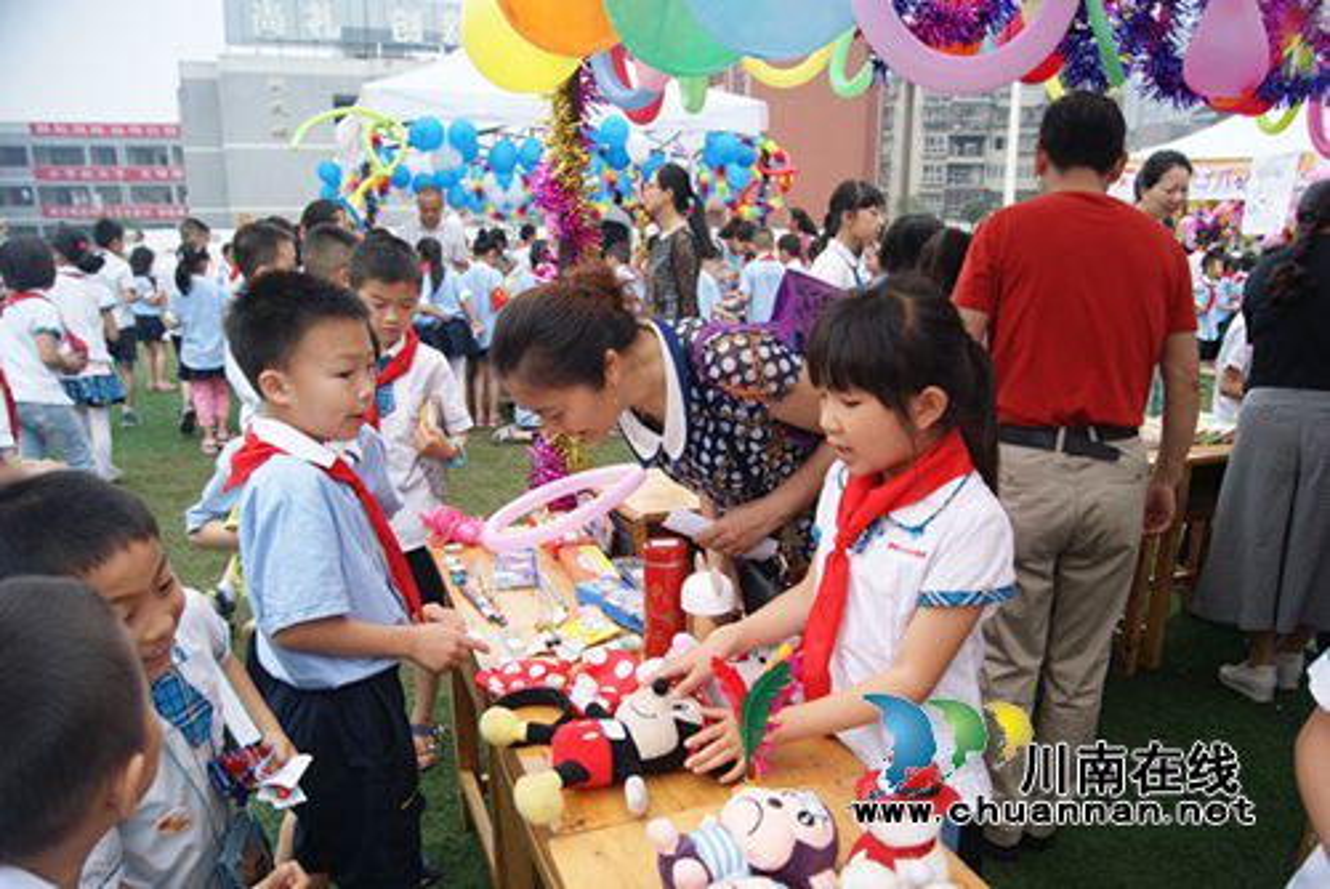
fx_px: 998
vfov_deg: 48.0
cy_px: 444
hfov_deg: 67.4
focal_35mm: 27
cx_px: 665
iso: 100
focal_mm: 18
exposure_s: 1/160
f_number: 4
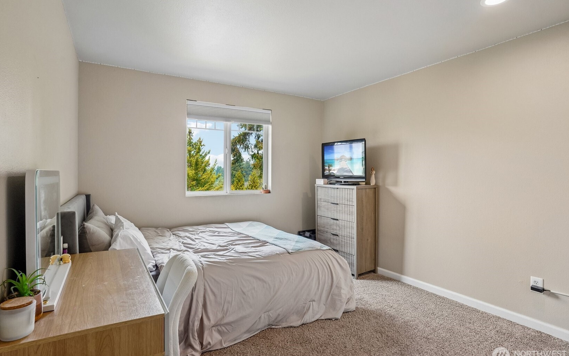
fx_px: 279
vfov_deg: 65.0
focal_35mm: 18
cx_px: 281
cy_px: 172
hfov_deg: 91.1
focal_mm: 17
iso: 1250
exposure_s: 1/60
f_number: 8
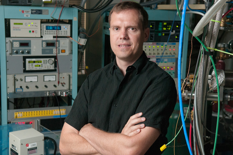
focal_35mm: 66
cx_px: 116
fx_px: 427
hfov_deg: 30.5
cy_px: 78
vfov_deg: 20.6
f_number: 5
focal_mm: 44
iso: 640
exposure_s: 1/100
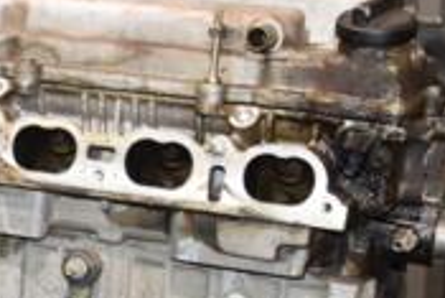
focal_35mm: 129
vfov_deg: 10.5
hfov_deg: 15.5
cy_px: 336
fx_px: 1592
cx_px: -31
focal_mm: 25
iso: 800
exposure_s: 1/60
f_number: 5
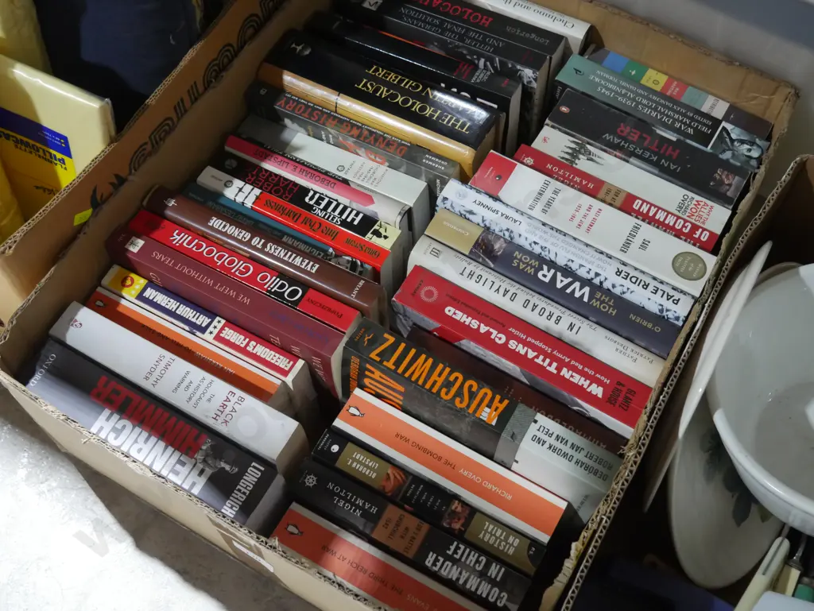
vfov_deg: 36.0
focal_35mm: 40
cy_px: 306
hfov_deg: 46.8
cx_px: 407
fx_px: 941
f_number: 4.5
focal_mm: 20
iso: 2500
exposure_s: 1/60
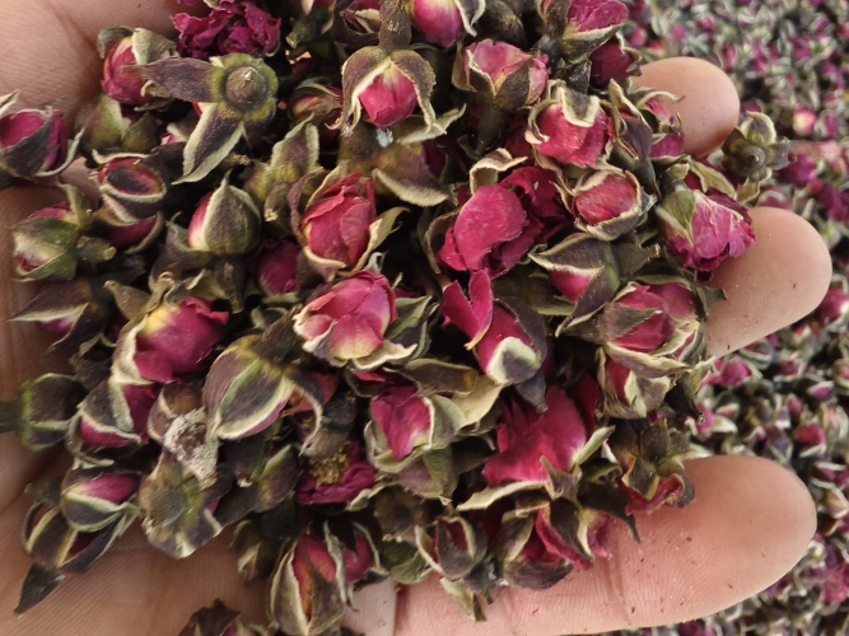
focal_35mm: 30
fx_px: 736
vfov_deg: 46.7
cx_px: 453
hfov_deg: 59.9
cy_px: 282
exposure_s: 1/20
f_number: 2
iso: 1537
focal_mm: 2.32
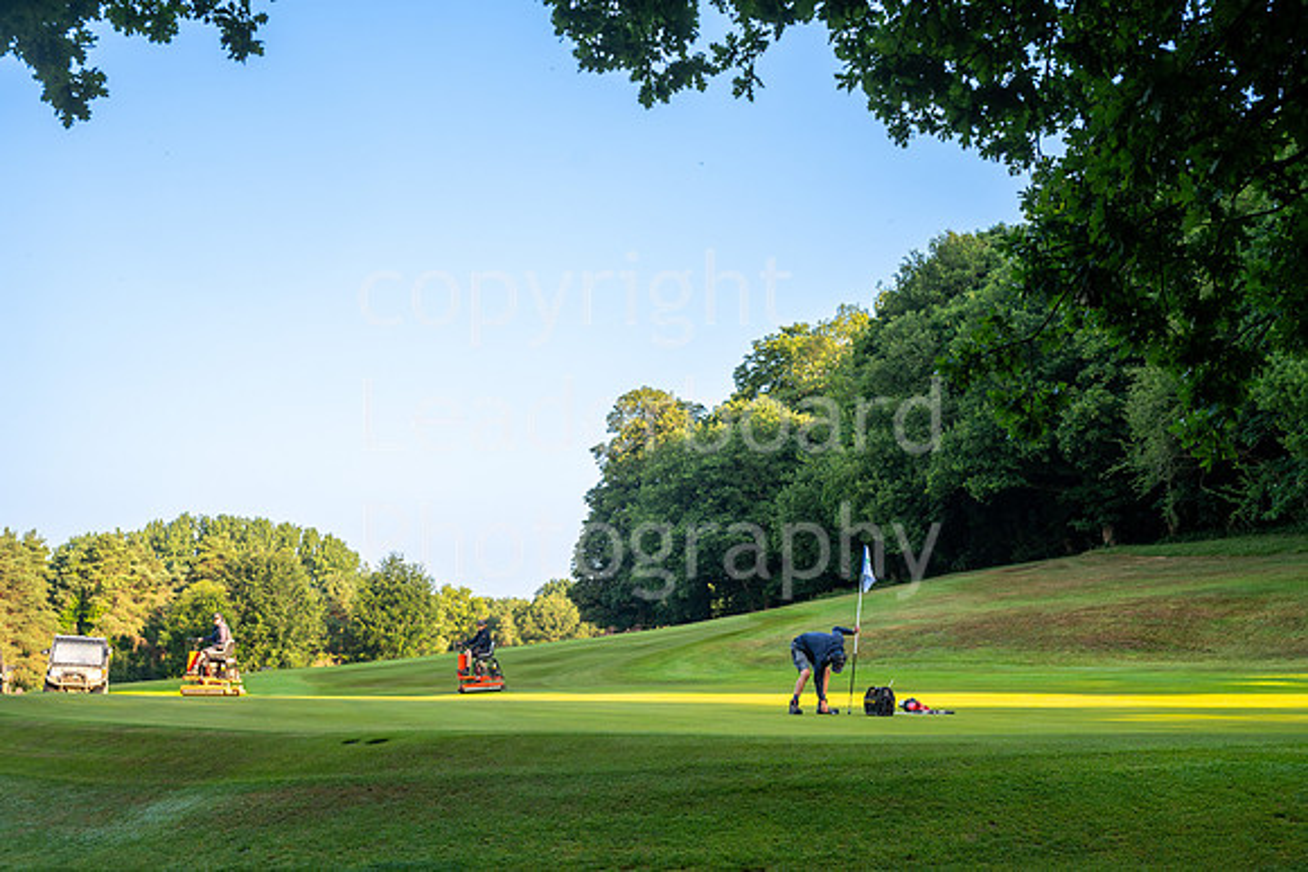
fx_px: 1635
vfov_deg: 29.9
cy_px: 436
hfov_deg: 43.6
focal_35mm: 45
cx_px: 654
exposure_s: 1/500
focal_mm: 45
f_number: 5
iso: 160
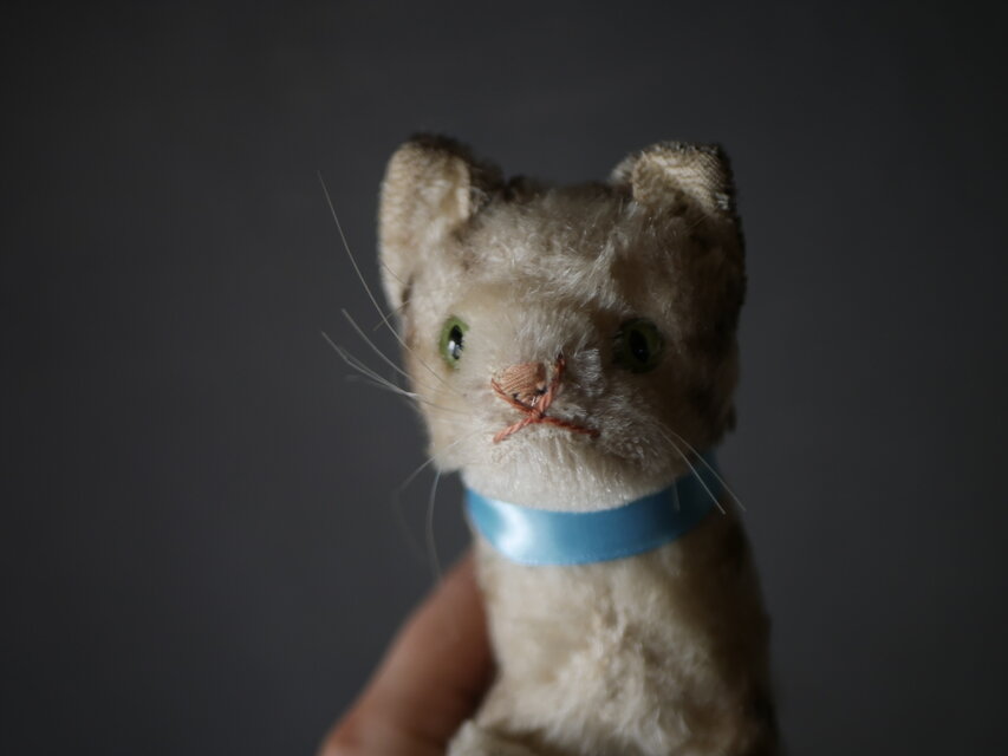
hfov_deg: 38.2
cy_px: 378
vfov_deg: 29.1
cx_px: 504
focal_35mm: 50
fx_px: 1456
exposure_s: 1/160
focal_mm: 25
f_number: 1.7
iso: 200
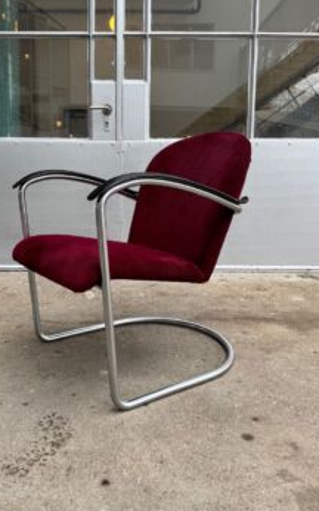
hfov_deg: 47.3
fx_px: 362
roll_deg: -0.4
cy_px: 252
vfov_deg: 70.4
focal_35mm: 26
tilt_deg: -7.3
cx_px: 129
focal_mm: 6.76
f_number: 1.78
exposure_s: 1/121
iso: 64
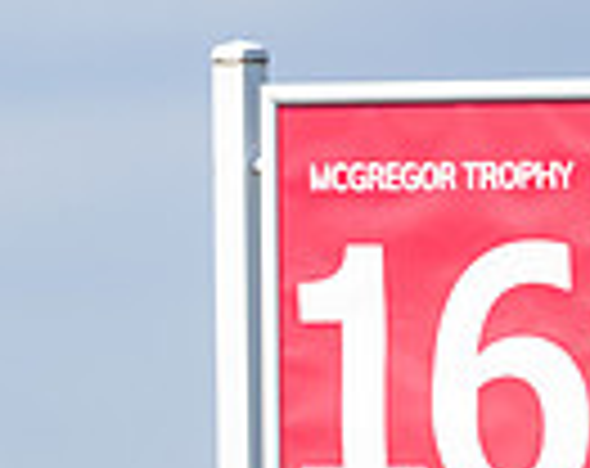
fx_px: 21780
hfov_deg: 1.6
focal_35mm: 1251
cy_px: 722
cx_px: -293
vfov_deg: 1.2
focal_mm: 300
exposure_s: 1/800
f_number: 5.6
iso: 160
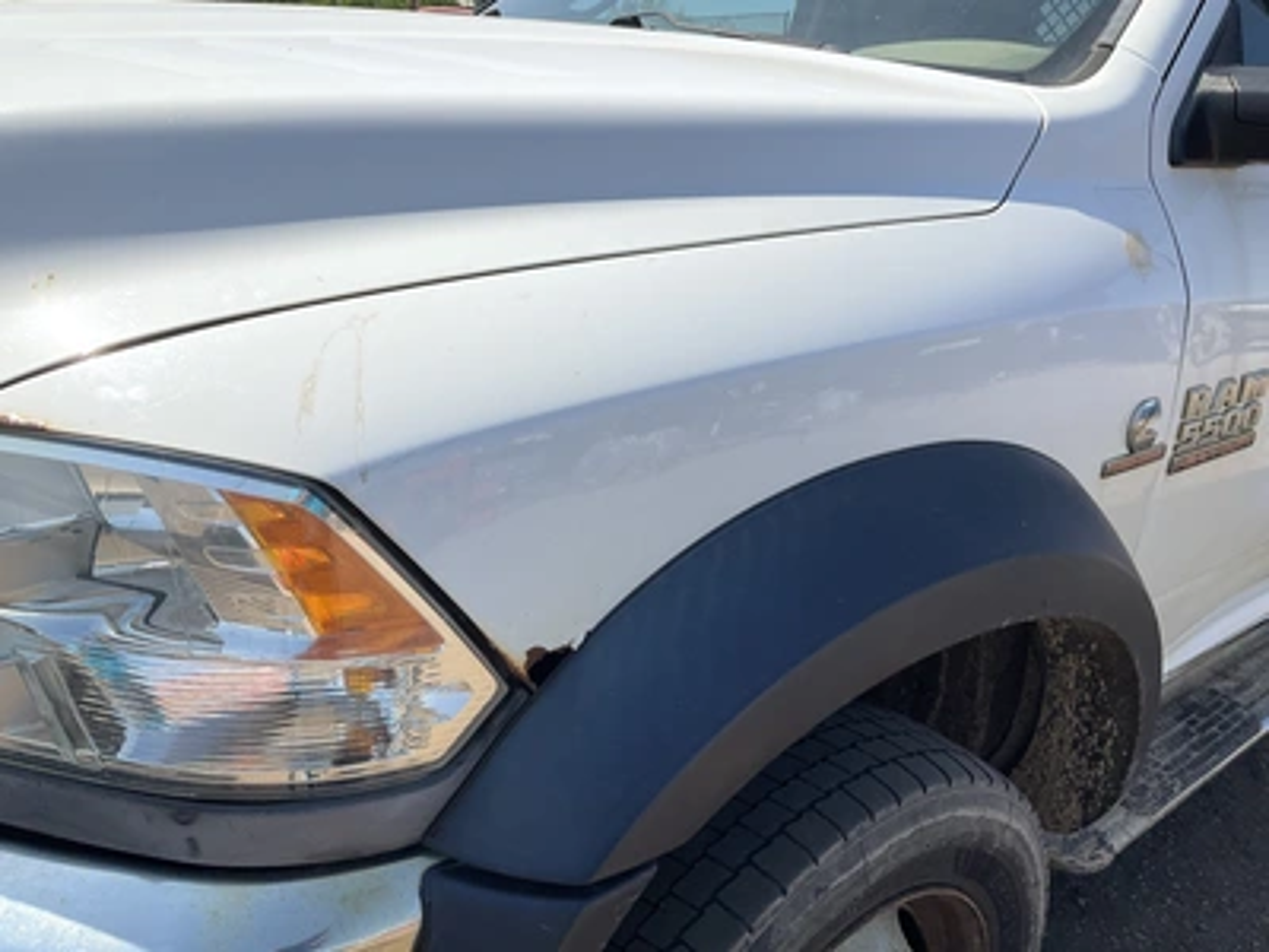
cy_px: 476
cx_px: 634
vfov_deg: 48.2
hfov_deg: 61.7
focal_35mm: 29
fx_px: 1063
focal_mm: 3
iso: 25
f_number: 1.8
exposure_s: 1/1848
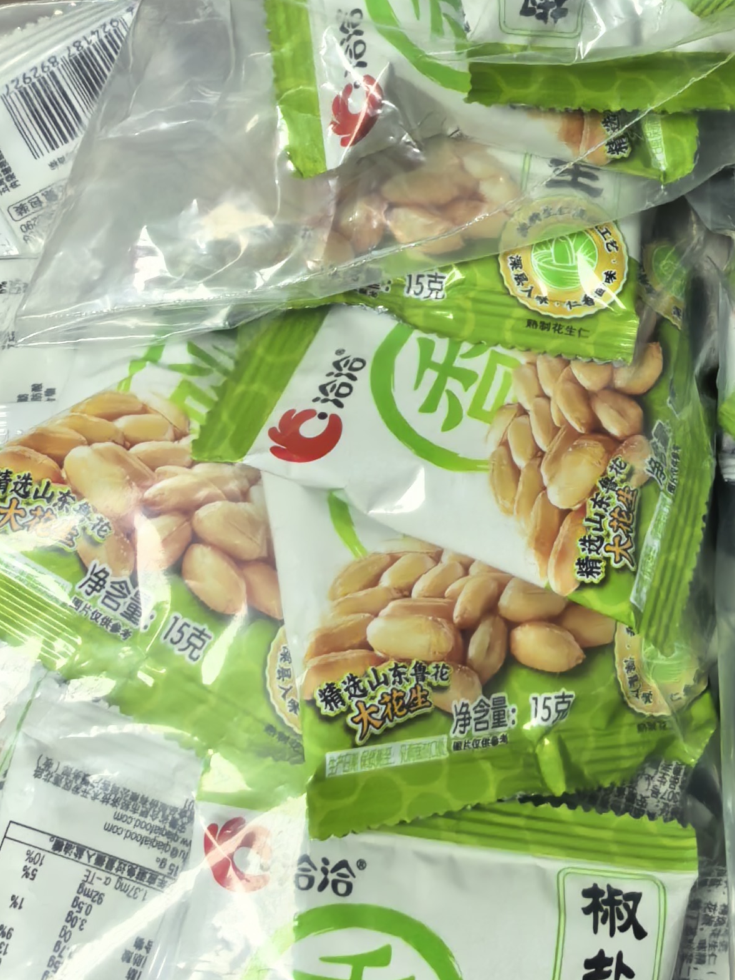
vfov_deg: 21.4
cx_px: 787
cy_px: -8
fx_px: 2492
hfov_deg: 16.3
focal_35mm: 88
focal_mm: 5.75
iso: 200
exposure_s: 1/100
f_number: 2
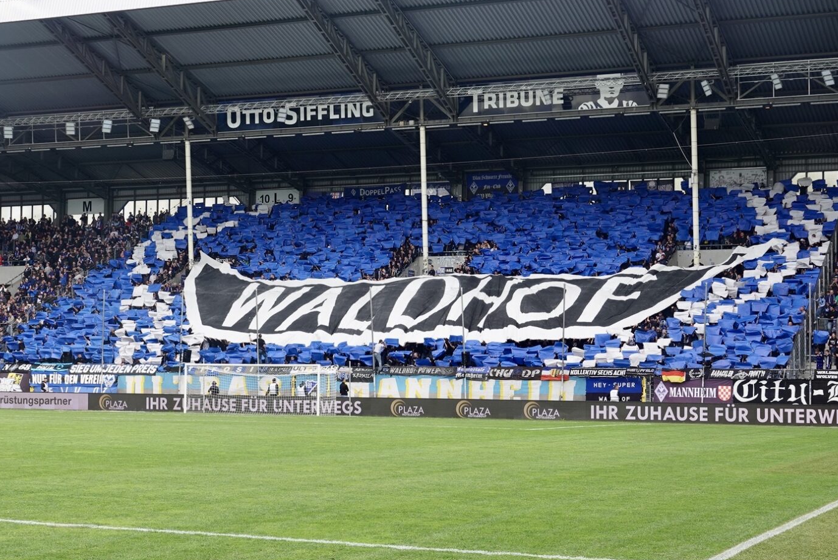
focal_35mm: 65
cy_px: 290
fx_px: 1514
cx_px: 394
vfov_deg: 21.0
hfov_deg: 30.9
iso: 100
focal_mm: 20.49
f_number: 3.5
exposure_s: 1/250
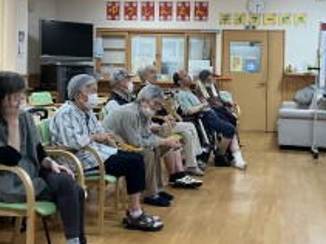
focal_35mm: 55
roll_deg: -0.1
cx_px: 202
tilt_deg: -1.3
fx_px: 518
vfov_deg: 26.3
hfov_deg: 34.8
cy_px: 76
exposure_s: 1/60
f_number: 1.8
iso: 64
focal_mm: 3
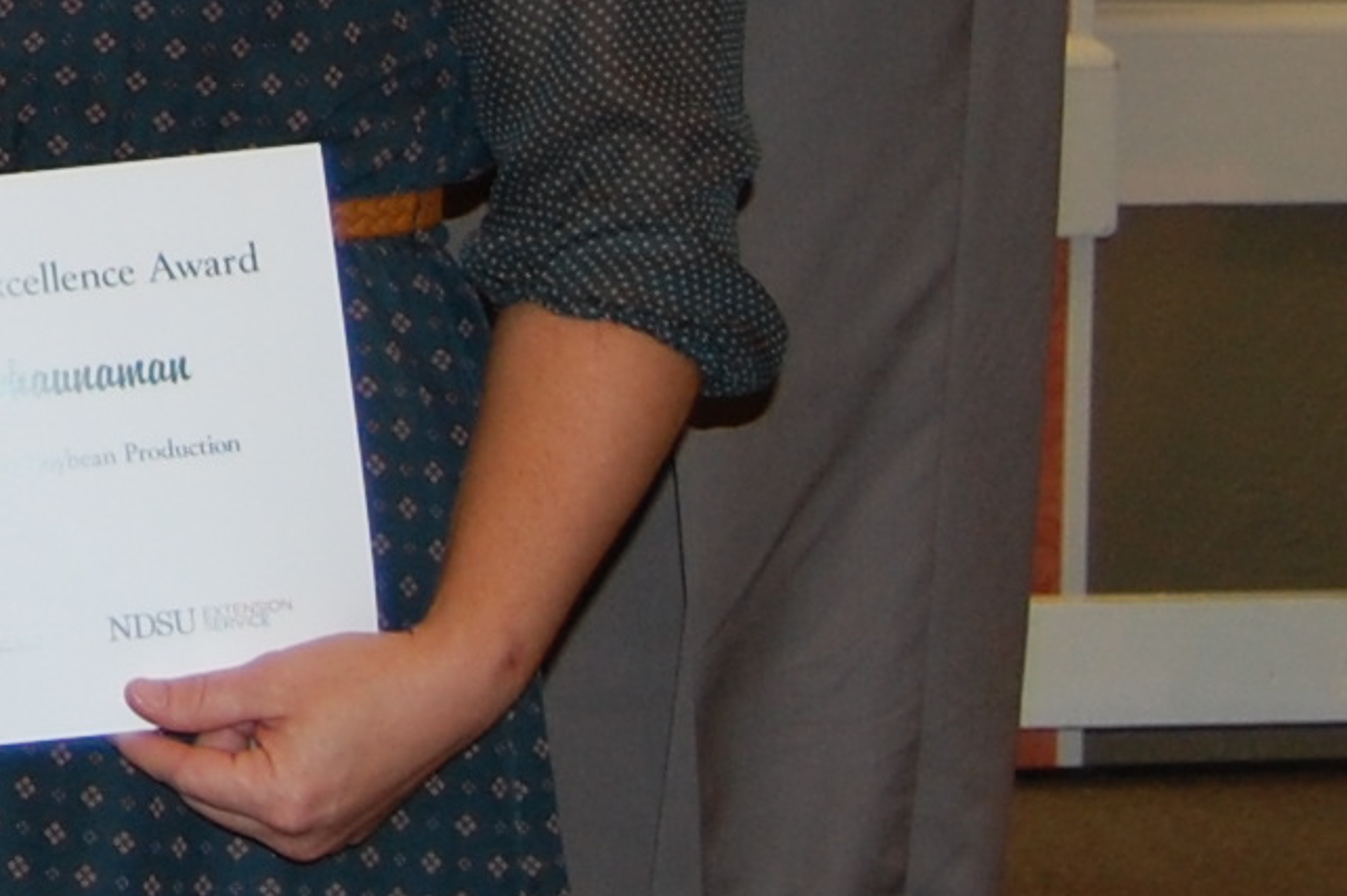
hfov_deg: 9.3
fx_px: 7889
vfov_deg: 6.3
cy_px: -808
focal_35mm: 211
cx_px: -1167
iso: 400
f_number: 4.2
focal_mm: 30
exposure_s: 1/60
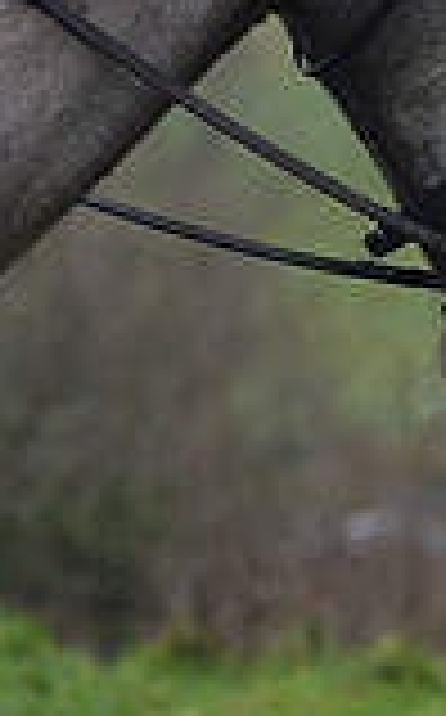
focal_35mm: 501
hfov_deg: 2.6
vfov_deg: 4.2
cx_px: 1153
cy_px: -14
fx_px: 9770
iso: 1600
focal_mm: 135
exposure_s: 1/800
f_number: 4.5
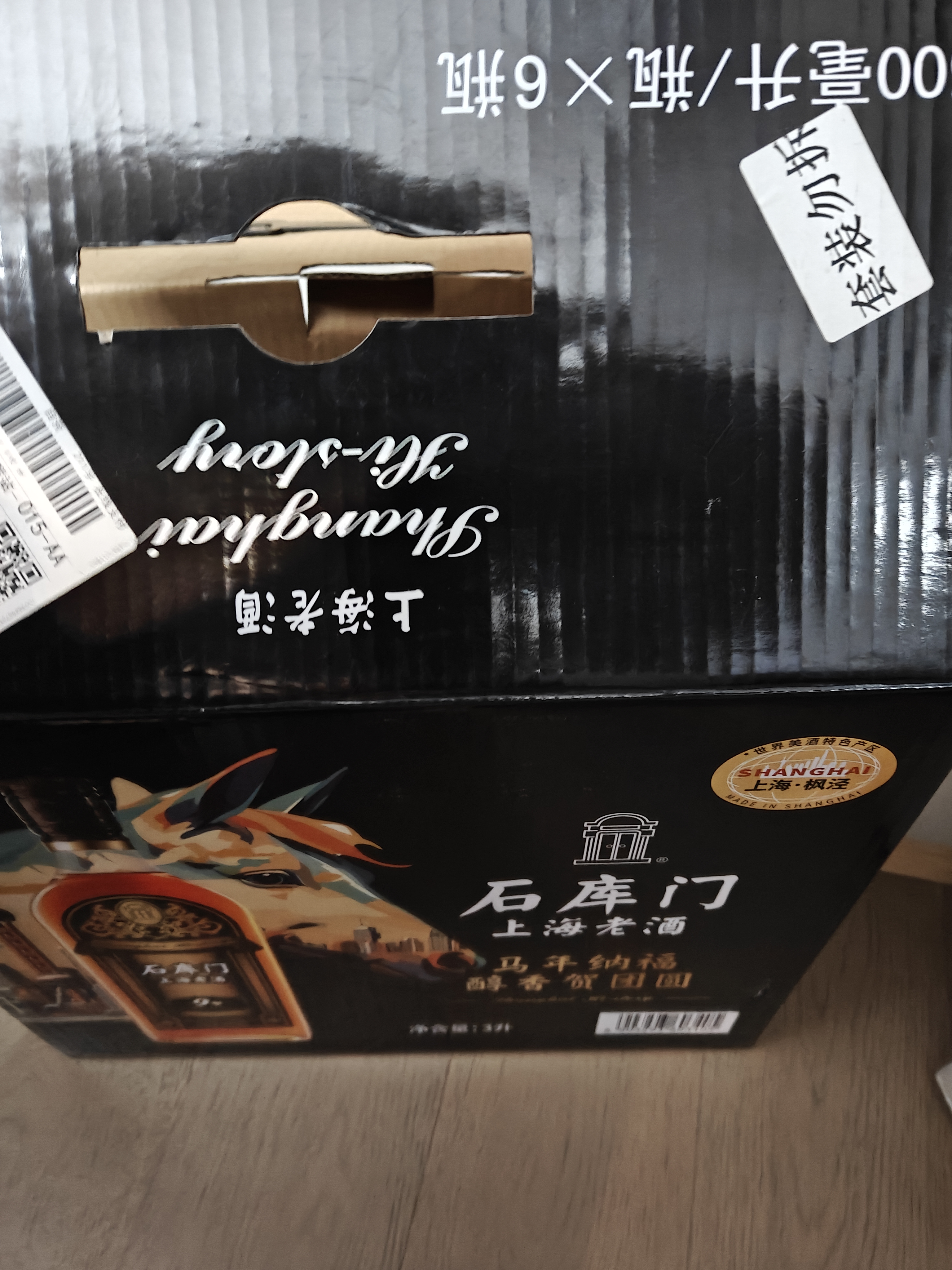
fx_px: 880
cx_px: 476
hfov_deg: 56.8
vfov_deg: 71.6
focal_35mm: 24
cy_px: 635
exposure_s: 1/20
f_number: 1.8
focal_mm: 5.59
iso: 4000
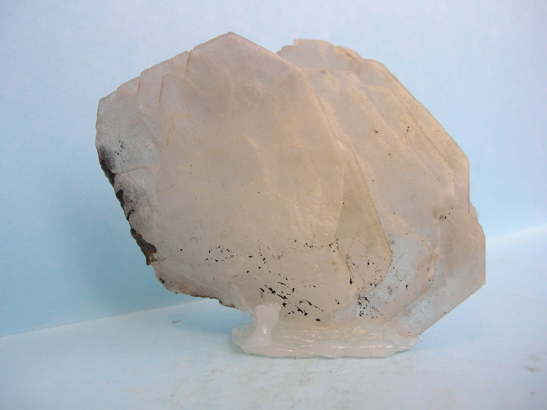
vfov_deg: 39.6
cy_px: 205
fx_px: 568
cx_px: 274
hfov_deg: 51.4
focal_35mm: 36
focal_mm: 6
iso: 50
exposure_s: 1/13.1
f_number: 2.7
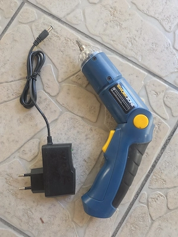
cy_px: 118
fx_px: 158
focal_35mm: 23
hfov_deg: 58.9
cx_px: 89
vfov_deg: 73.9
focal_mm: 6.3
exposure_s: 1/101
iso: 320
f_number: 1.7
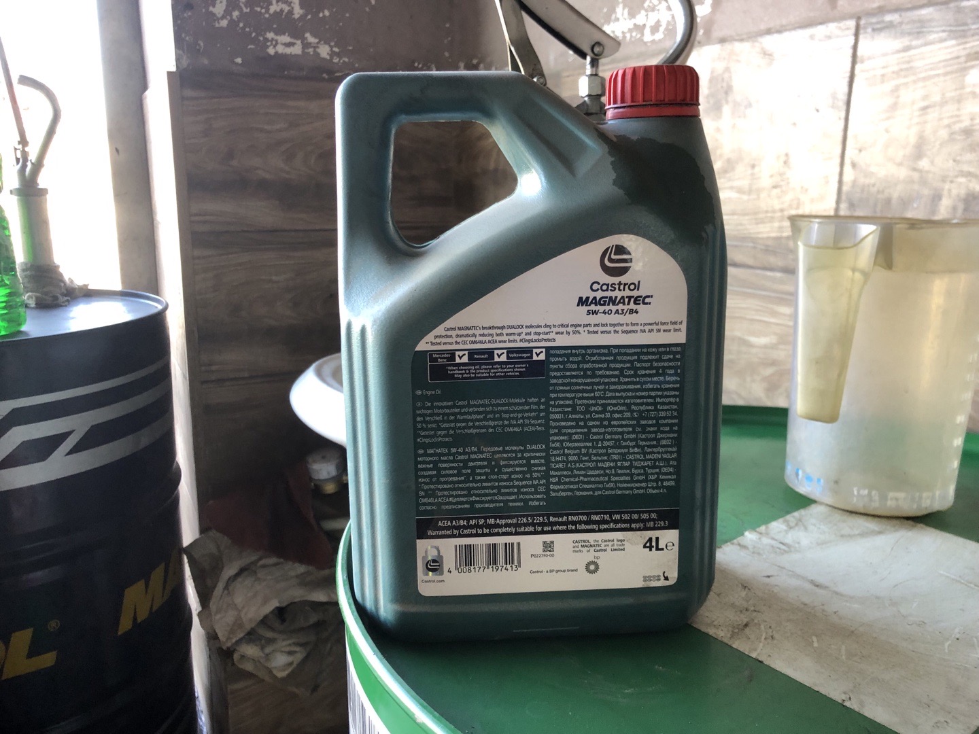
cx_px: 490
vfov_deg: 49.7
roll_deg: -0.1
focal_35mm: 28
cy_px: 367
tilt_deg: -12.8
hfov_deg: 63.4
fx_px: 792
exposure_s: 1/30
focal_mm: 4
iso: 40
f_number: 1.8
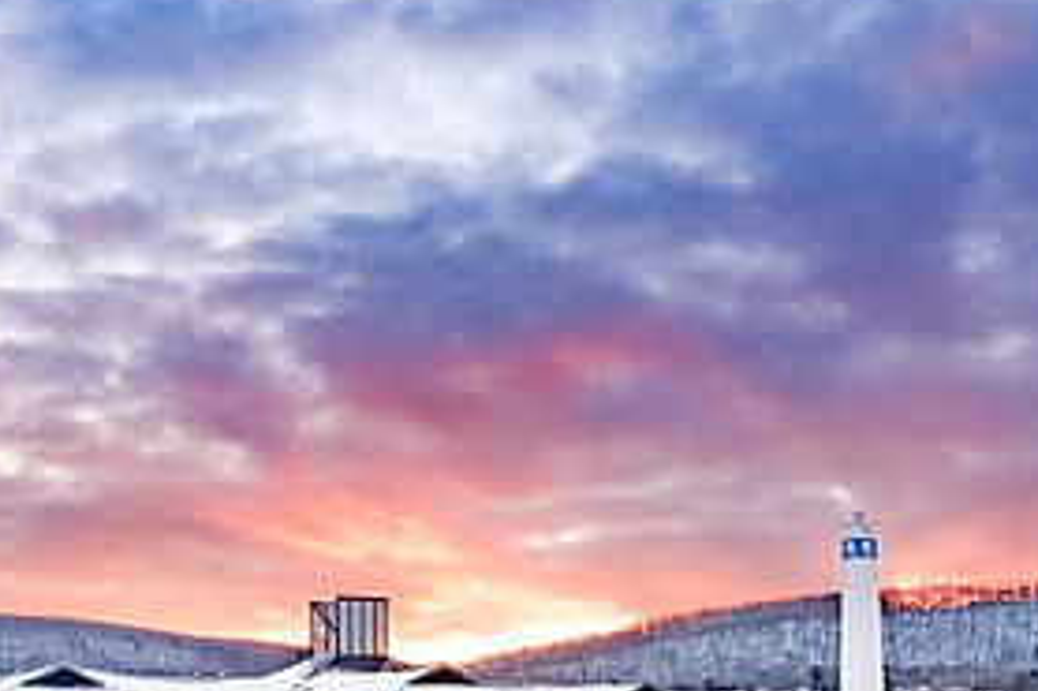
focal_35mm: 60
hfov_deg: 31.8
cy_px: 750
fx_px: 1729
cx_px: 106
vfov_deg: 21.5
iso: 160
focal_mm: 17.4
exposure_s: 1/13
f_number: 8
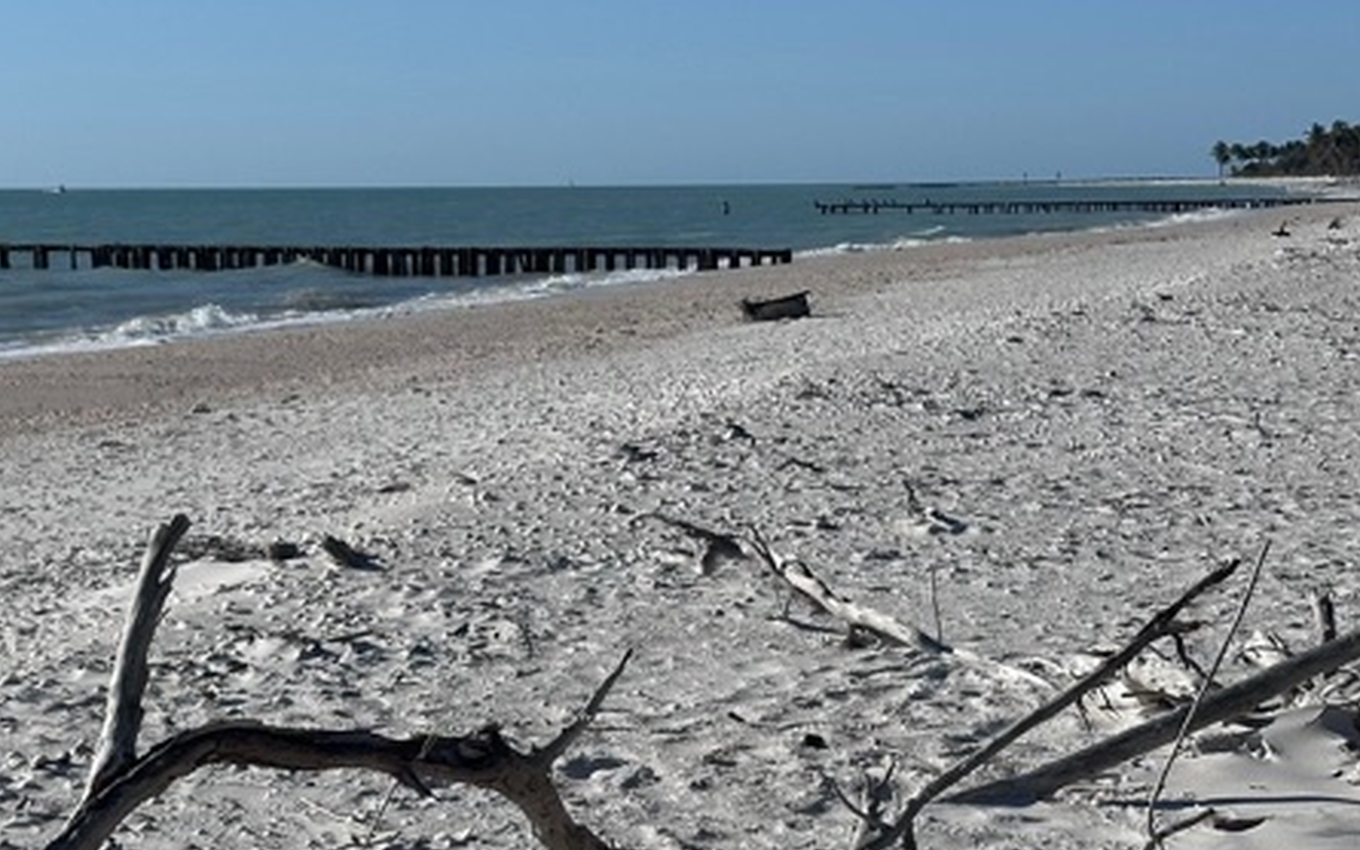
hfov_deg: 20.1
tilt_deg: -9.6
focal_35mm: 103
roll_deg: +0.1
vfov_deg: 12.6
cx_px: 367
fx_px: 3817
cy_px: 806
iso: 64
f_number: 1.78
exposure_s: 1/9804
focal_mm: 6.86
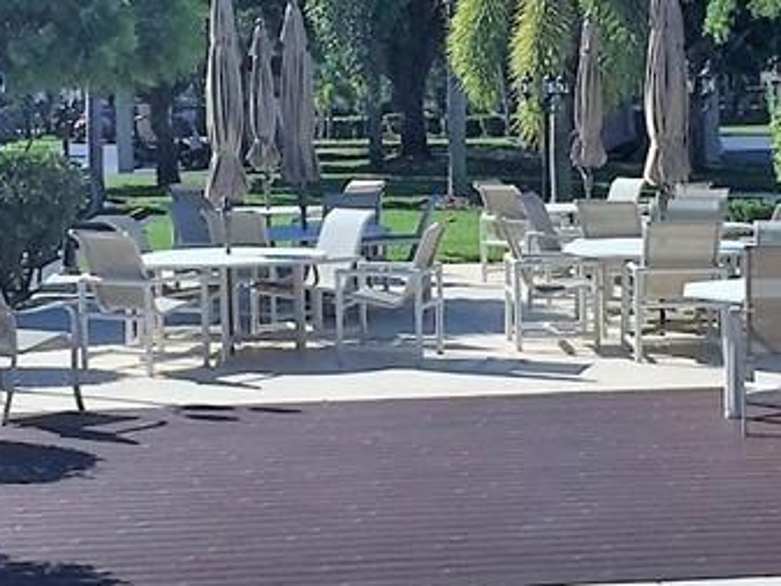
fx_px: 1986
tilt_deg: -4.4
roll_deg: -0.2
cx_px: 450
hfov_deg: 22.2
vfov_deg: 16.8
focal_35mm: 88
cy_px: 258
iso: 32
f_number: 2.2
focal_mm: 4.15
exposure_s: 1/3049
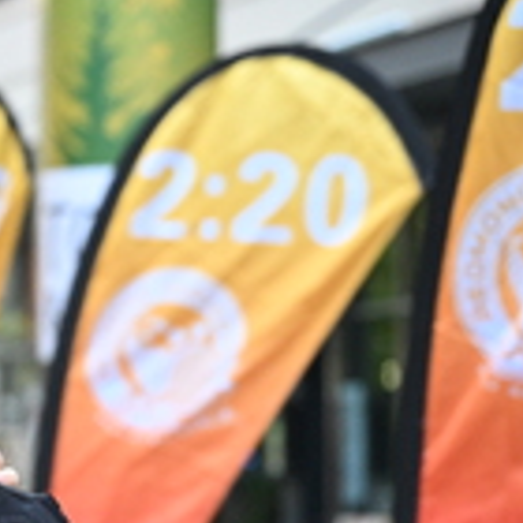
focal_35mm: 250
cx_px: -400
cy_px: 491
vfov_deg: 7.0
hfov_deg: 6.8
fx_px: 4273
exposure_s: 1/200
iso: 3200
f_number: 4
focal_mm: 75
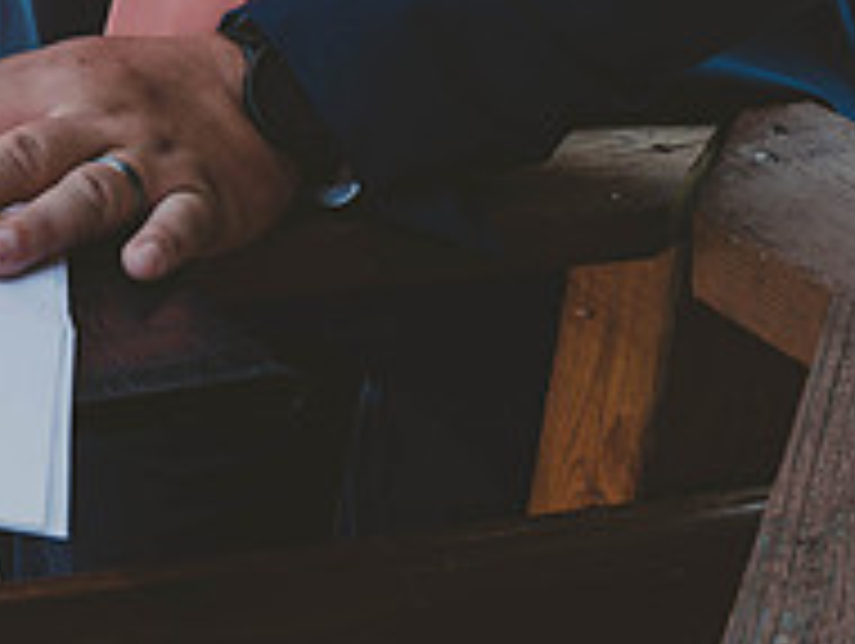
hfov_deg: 20.5
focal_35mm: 94
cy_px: -360
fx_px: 2325
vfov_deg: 14.5
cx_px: 109
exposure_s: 1/250
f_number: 5.6
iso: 160
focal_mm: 27.5
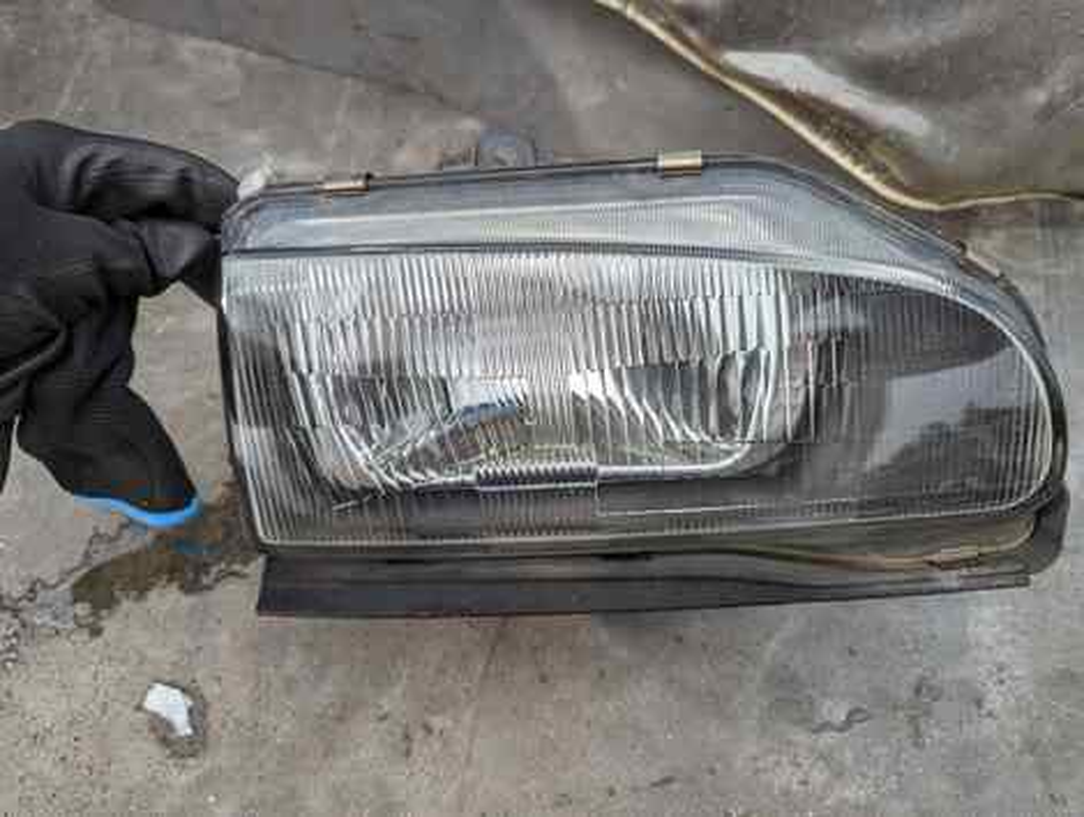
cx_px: 542
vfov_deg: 56.9
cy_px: 408
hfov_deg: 71.5
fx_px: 753
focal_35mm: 24
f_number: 1.85
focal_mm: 6.81
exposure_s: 1/1348
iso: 42
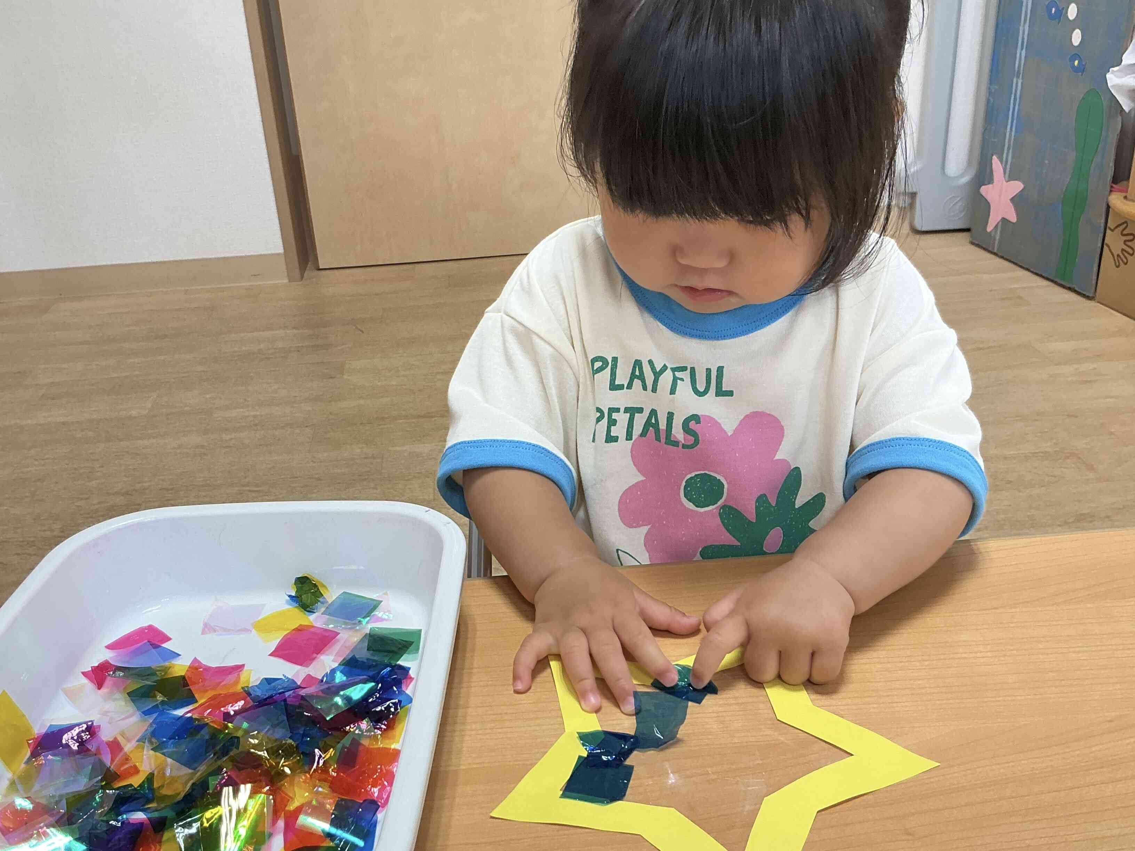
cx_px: 568
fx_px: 951
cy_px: 426
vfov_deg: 48.2
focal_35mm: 29
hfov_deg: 61.7
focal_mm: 3
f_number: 1.8
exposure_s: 1/100
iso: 50
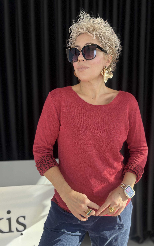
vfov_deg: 66.5
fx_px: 188
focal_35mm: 28
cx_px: 92
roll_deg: -0.5
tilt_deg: -6.3
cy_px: 125
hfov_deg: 44.3
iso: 125
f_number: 1.6
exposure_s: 1/60
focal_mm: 5.96
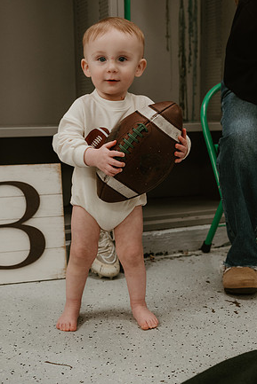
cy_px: 197
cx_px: 133
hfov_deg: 25.1
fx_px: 578
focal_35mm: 54
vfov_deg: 36.9
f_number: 2.8
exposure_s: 1/160
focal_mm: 35
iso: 1250
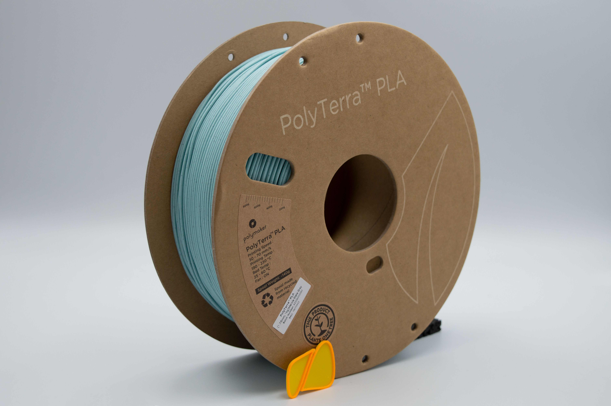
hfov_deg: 38.9
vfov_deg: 26.4
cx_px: 306
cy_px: 203
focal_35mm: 51
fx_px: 865
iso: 220
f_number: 5.6
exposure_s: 1/125
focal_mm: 34
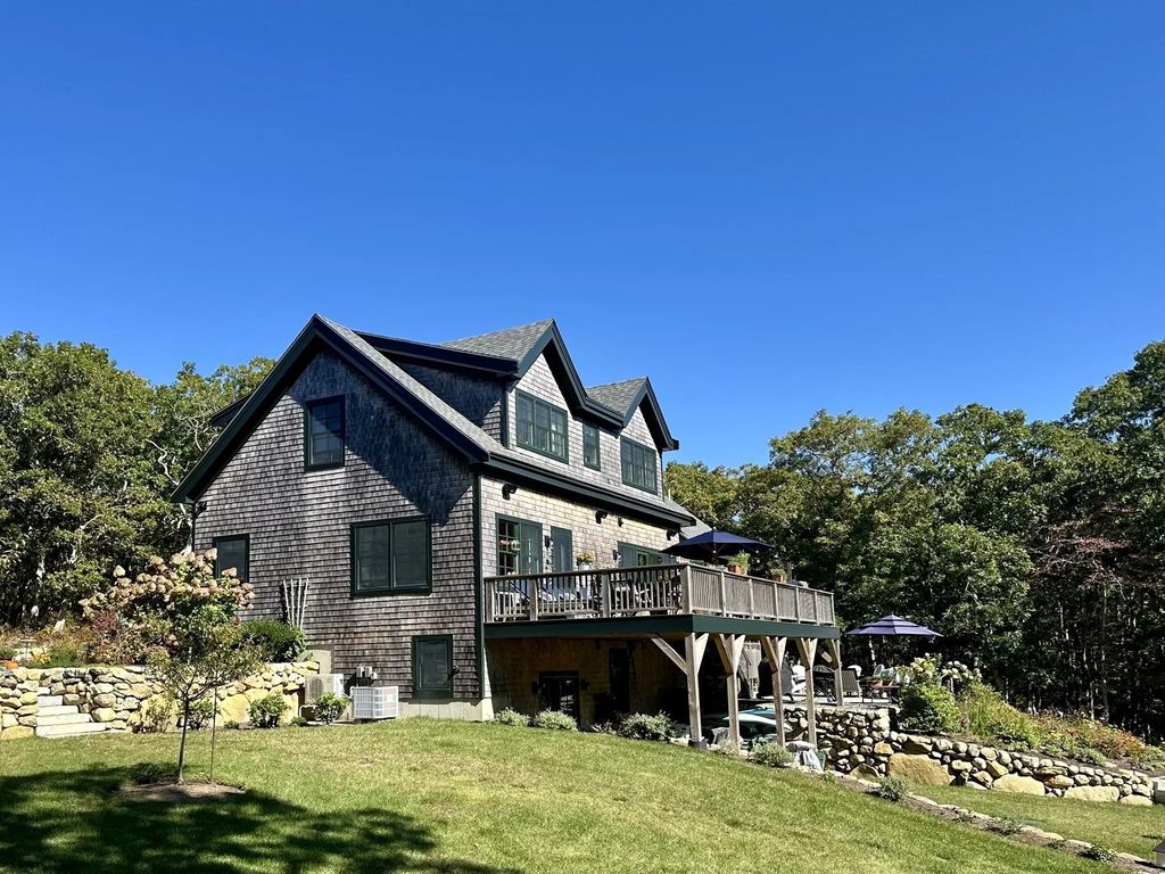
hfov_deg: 71.6
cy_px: 437
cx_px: 582
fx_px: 808
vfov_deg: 56.8
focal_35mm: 24
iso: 80
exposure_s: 1/2809
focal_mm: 6.86
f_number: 1.78
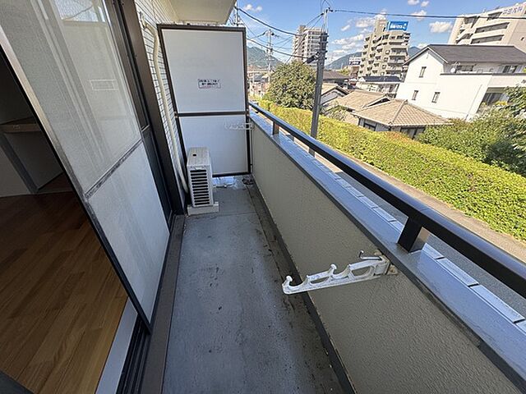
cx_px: 263
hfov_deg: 102.1
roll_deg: +0.2
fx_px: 213
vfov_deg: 85.7
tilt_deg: -29.4
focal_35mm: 14
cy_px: 197
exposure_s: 1/181
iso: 40
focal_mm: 2.22
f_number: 2.2
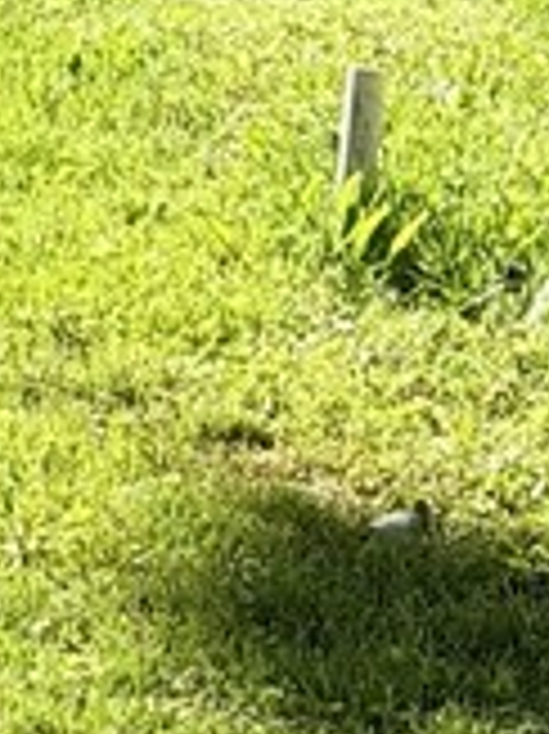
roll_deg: -0.1
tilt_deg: +2.9
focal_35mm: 301
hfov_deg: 4.8
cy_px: -977
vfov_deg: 6.3
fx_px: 6373
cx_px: -950
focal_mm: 6.76
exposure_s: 1/2762
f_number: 1.78
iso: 80
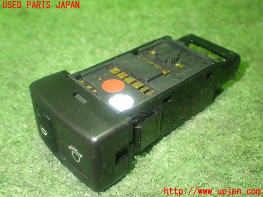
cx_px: 132
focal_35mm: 41
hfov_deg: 45.8
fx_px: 312
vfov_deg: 35.1
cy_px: 98
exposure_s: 1/25
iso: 800
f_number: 2.8
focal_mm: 7.31
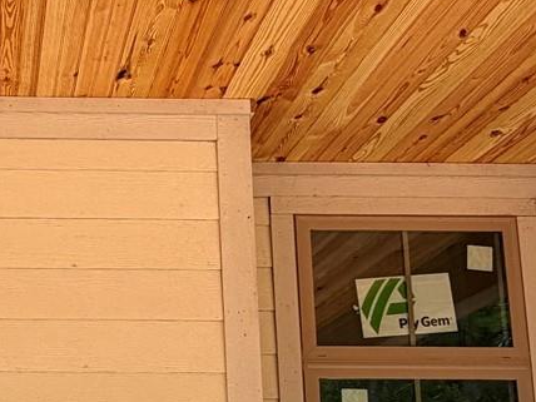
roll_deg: -0.8
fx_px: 1037
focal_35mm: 67
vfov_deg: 21.5
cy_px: 347
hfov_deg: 27.3
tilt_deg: +11.5
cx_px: -3
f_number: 2.2
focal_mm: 2.22
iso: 40
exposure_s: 1/245
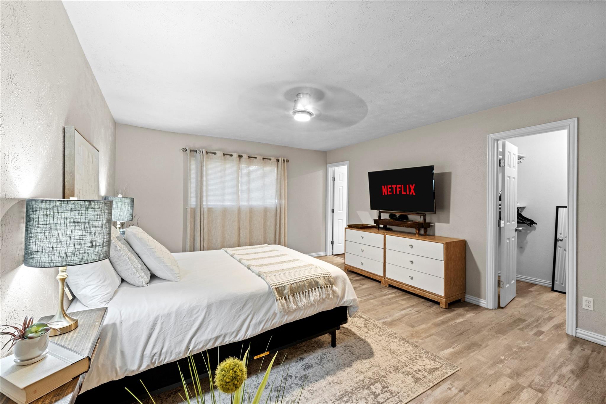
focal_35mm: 14
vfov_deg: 81.2
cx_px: 303
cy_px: 202
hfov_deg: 104.3
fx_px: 236
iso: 400
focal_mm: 14
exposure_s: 1/1.67
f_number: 8
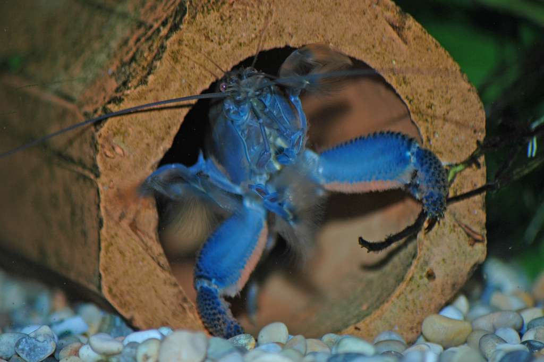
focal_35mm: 292
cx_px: 272
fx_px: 4416
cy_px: 181
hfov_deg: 7.0
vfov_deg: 4.7
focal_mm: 195
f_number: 5.6
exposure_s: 1/500
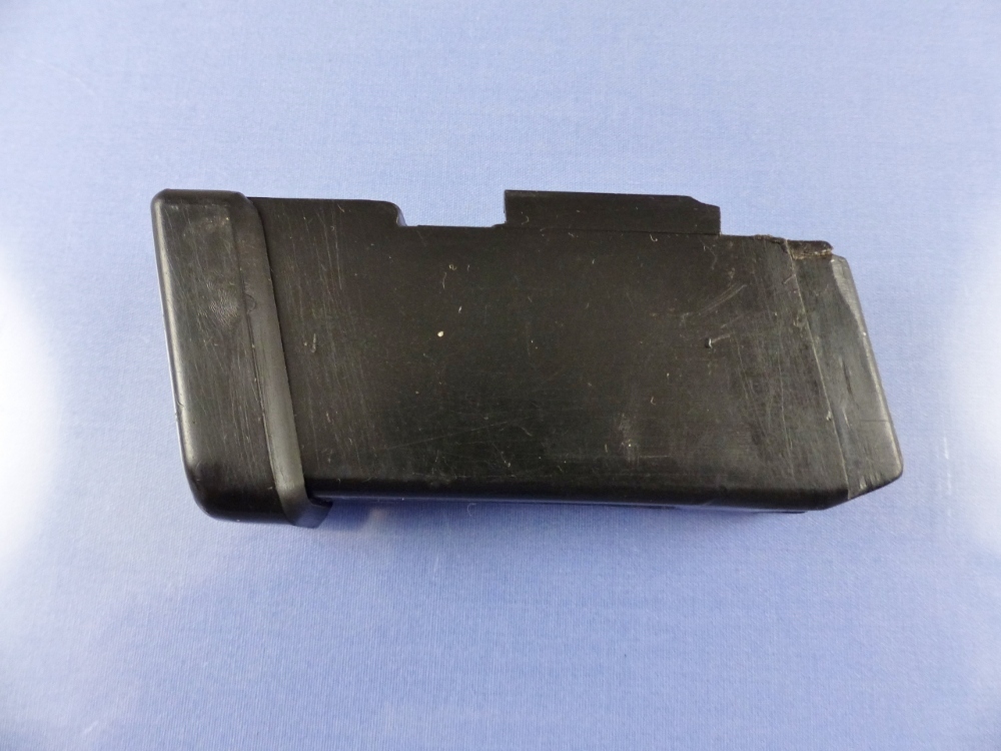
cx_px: 500
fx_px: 723
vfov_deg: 54.9
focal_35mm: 25
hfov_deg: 69.4
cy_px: 376
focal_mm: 4.5
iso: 320
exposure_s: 1/60
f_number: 2.8
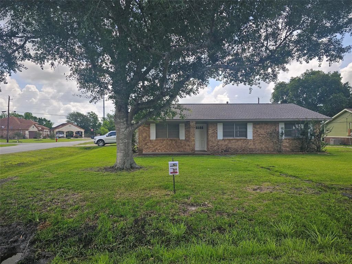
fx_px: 234
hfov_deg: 73.9
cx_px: 176
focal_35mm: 23
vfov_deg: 58.9
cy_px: 132
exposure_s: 1/365
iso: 10
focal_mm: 6.3
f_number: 1.7
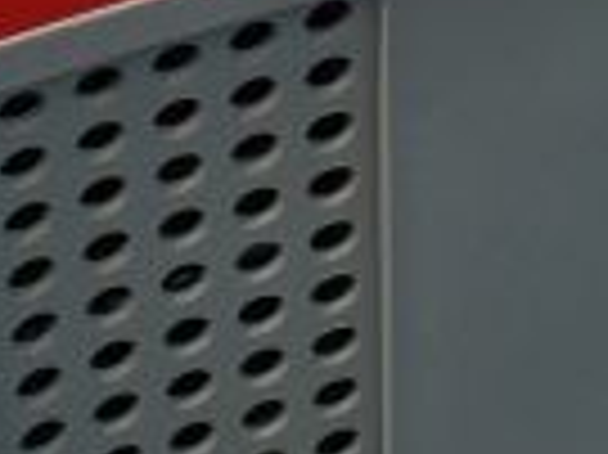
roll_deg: -0.9
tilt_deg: -27.5
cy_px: -895
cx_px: 811
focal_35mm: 215
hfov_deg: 9.1
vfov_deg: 6.3
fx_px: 3773
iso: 50
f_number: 2.2
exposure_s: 1/100
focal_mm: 4.15
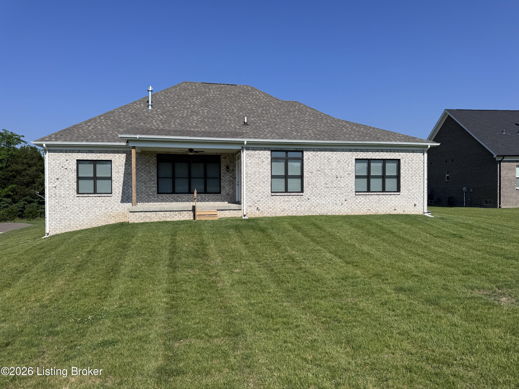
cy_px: 194
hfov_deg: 71.6
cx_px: 260
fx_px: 360
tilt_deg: -0.7
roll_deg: +0.4
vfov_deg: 56.8
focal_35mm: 24
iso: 80
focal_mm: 6.76
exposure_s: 1/6410
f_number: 1.78
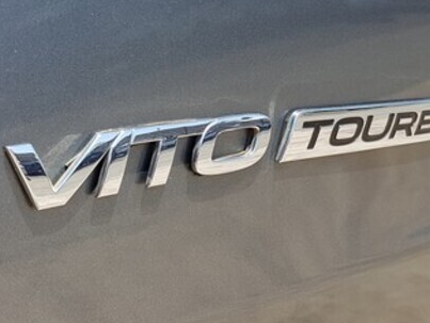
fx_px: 821
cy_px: 157
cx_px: 254
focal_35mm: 66
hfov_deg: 29.3
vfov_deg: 22.3
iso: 40
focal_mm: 4.3
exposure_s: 1/928
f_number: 1.7
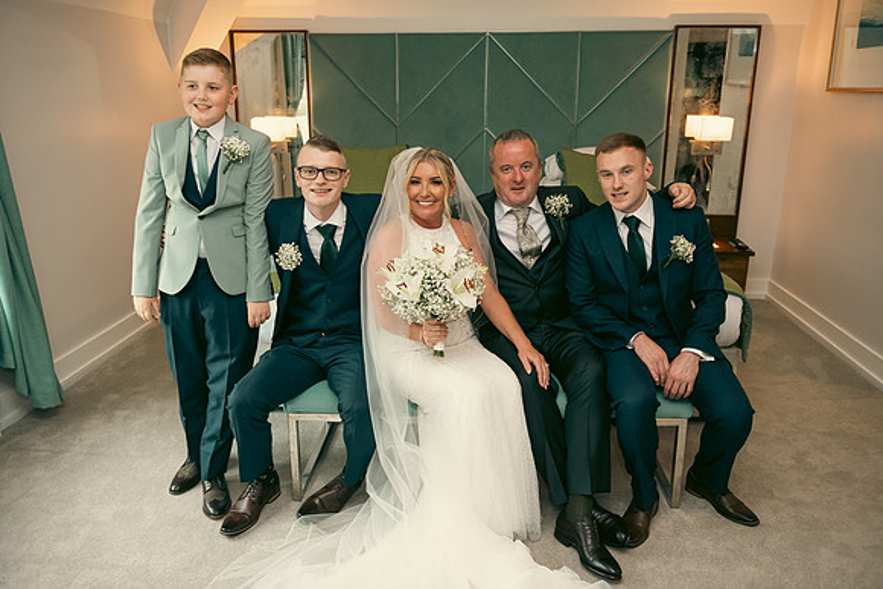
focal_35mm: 28
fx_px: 687
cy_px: 294
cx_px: 442
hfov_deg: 65.5
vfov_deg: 46.4
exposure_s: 1/160
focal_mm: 28
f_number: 3.5
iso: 800
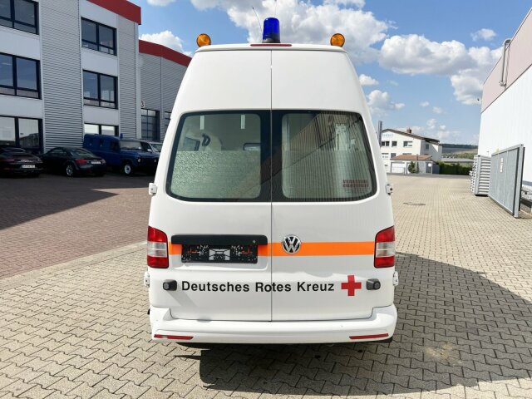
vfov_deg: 53.1
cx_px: 266
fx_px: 400
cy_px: 200
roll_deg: -1.7
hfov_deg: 67.3
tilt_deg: -5.2
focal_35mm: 26
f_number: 1.5
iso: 50
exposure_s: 1/6211
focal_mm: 5.7
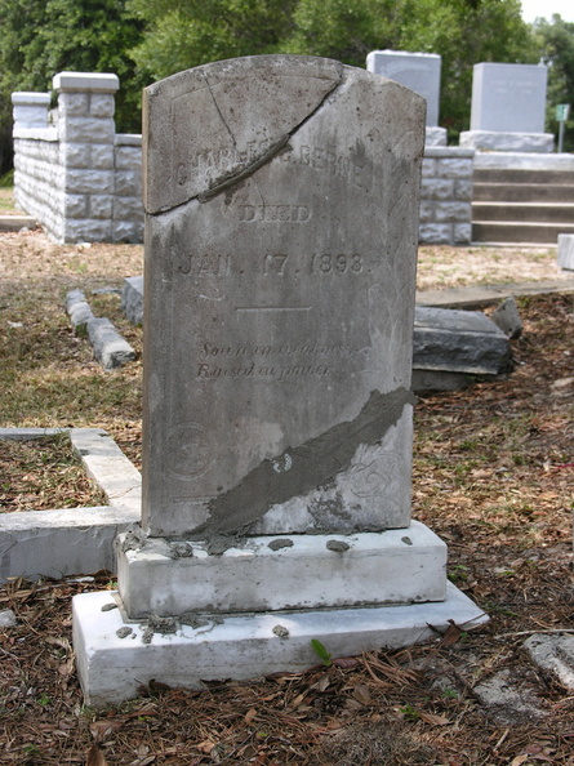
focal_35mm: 64
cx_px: 287
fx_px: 1416
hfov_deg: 22.9
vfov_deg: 30.3
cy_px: 383
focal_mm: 16.4
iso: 50
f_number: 3.6
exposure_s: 1/220
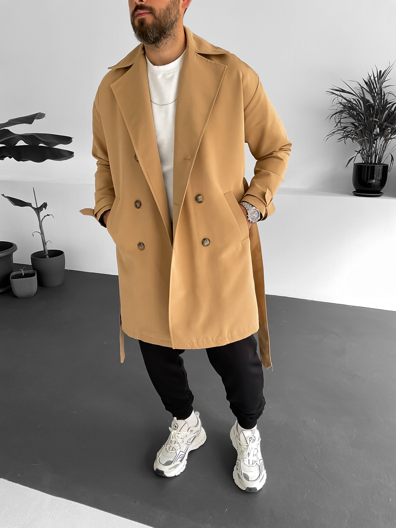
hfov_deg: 48.2
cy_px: 264
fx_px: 442
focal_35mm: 29
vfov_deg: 61.7
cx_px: 198
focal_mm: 3
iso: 64
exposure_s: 1/120
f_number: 1.8
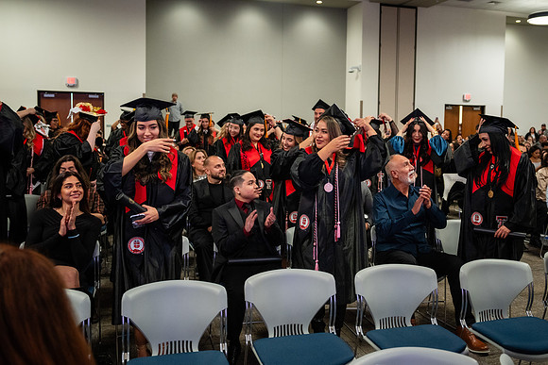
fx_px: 583
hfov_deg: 50.1
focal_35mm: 38
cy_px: 163
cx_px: 325
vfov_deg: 34.8
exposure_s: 1/200
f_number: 2.8
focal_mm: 31
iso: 2500
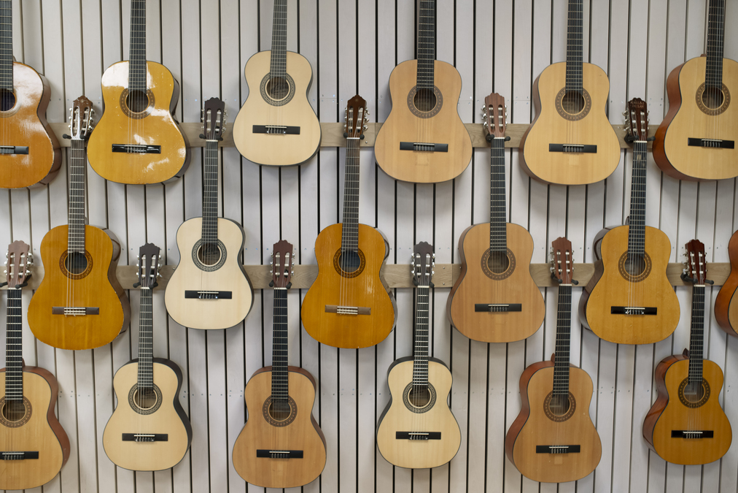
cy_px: 246
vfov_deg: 37.9
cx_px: 369
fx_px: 718
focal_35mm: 35
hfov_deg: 54.4
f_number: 4
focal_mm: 35
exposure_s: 1/30
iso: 640
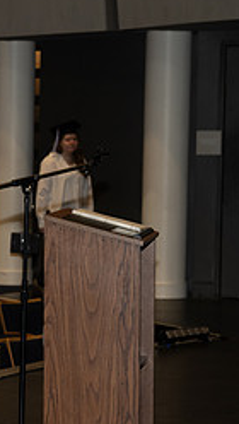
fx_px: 1539
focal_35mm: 137
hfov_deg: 8.5
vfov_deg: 15.6
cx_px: -225
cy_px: 305
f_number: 5
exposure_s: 1/125
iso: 1000
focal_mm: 56
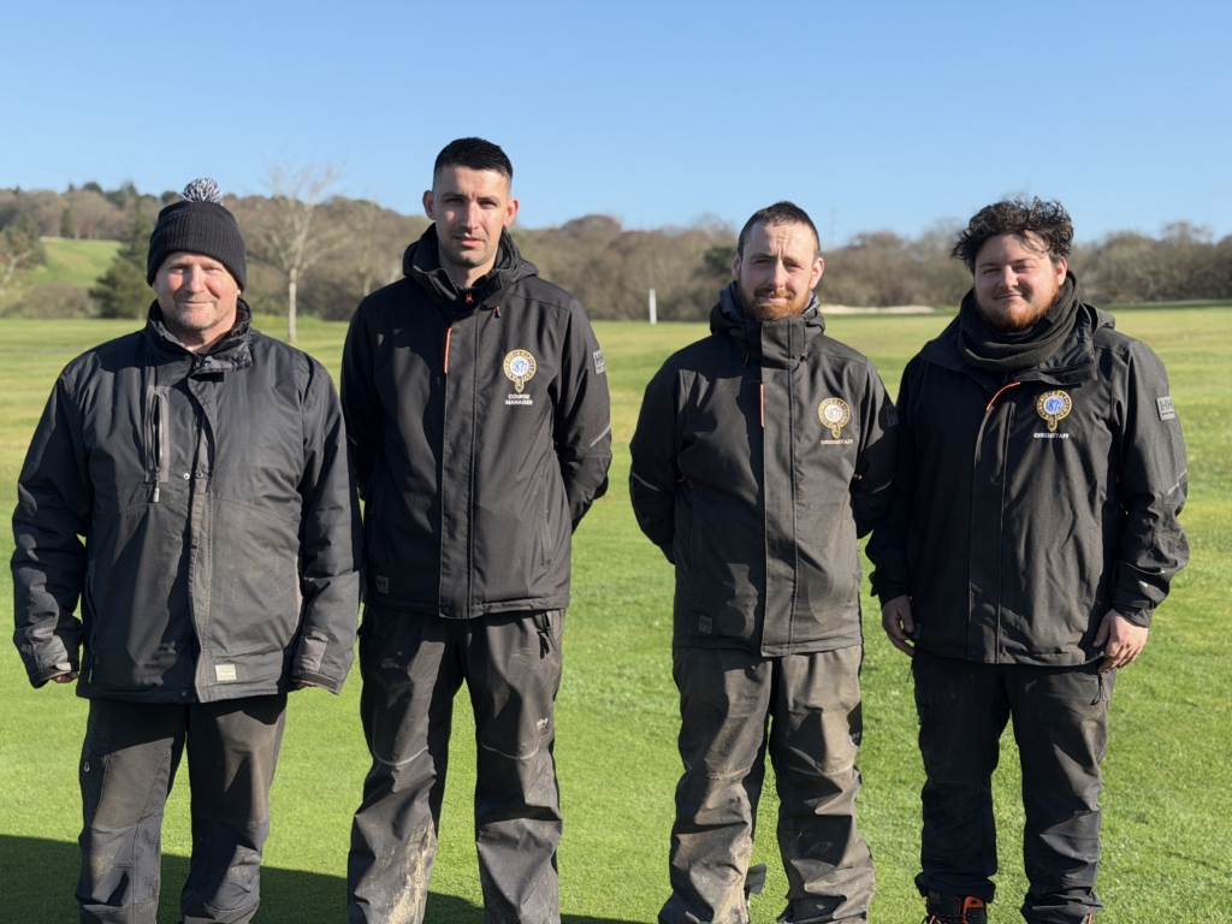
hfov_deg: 39.7
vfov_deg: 30.3
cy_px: 462
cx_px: 616
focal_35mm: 48
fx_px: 1708
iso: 64
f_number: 1.78
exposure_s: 1/3378
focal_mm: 6.76
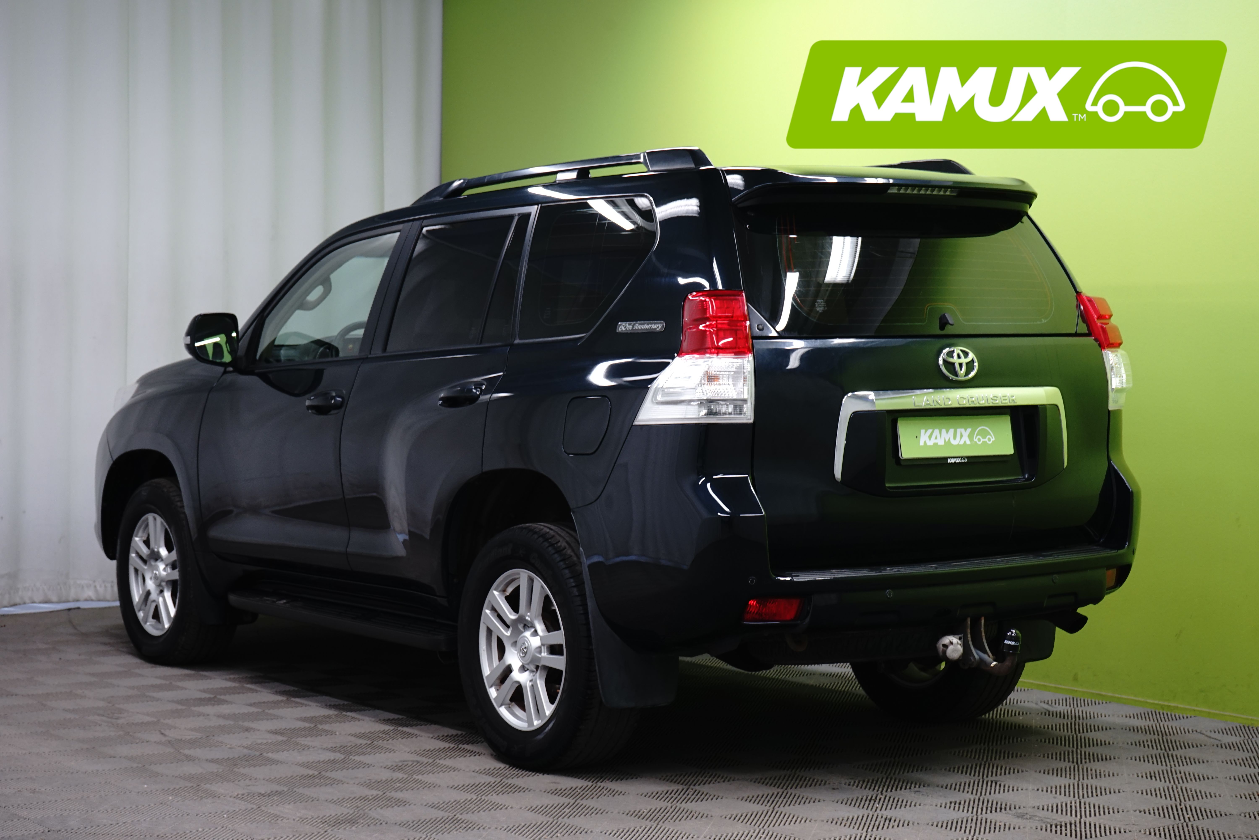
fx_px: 2273
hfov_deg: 31.0
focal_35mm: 65
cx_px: 630
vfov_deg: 20.9
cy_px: 420
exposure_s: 1/6
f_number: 8
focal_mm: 65
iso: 500
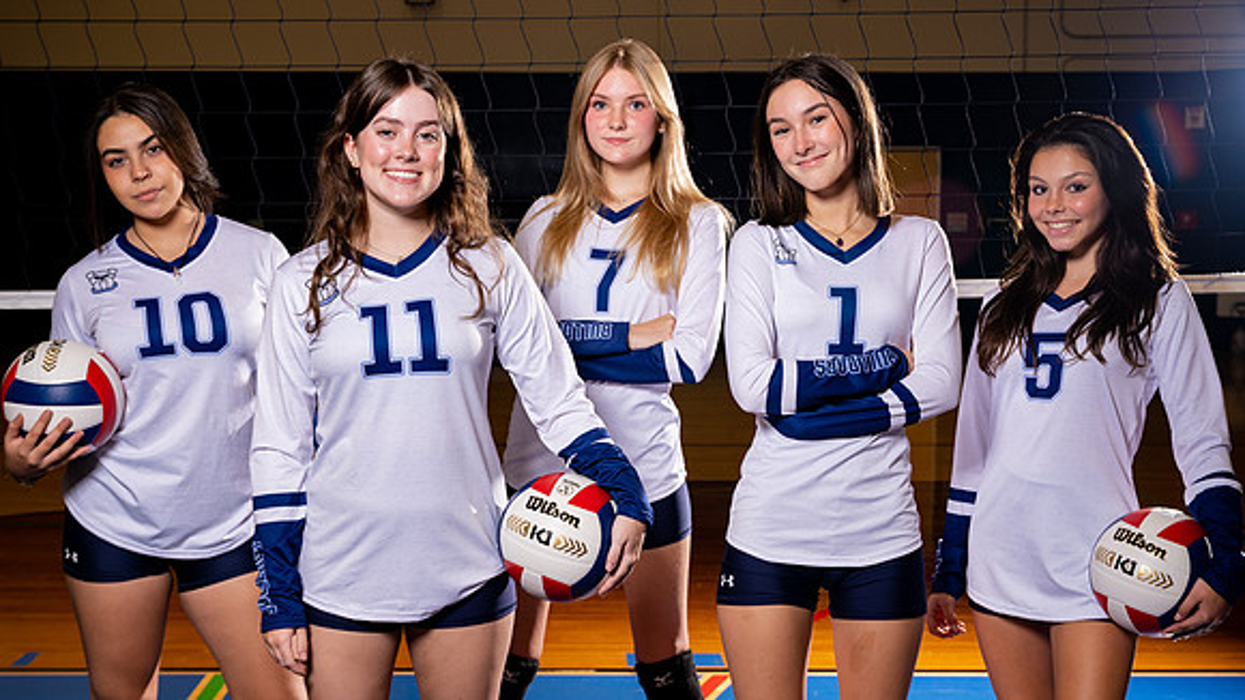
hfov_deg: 39.6
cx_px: 568
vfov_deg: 22.9
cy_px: 380
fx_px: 1728
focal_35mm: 52
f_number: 5.6
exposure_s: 1/125
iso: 250
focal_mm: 41
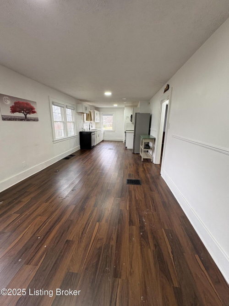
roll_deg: -1.3
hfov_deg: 85.7
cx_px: 114
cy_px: 153
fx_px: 124
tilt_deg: -13.8
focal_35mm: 14
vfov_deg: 102.1
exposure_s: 1/60
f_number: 2.2
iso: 160
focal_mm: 2.22
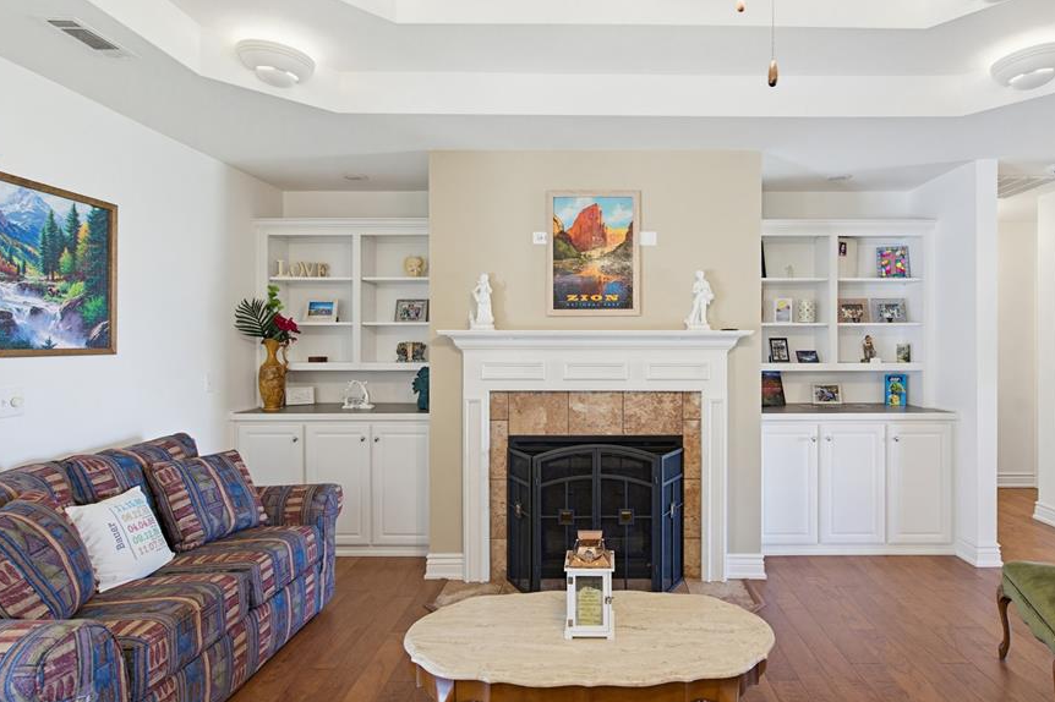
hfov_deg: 86.5
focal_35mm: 19
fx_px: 557
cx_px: 592
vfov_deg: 64.5
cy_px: 336
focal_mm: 16
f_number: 6.3
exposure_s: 1/1.67
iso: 200
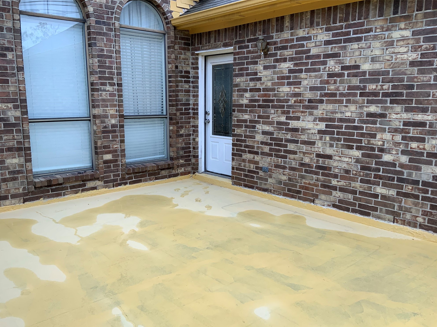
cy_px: 169
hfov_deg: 60.0
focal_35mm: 30
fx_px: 379
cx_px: 211
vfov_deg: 46.8
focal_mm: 3
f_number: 1.8
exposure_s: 1/120
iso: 32
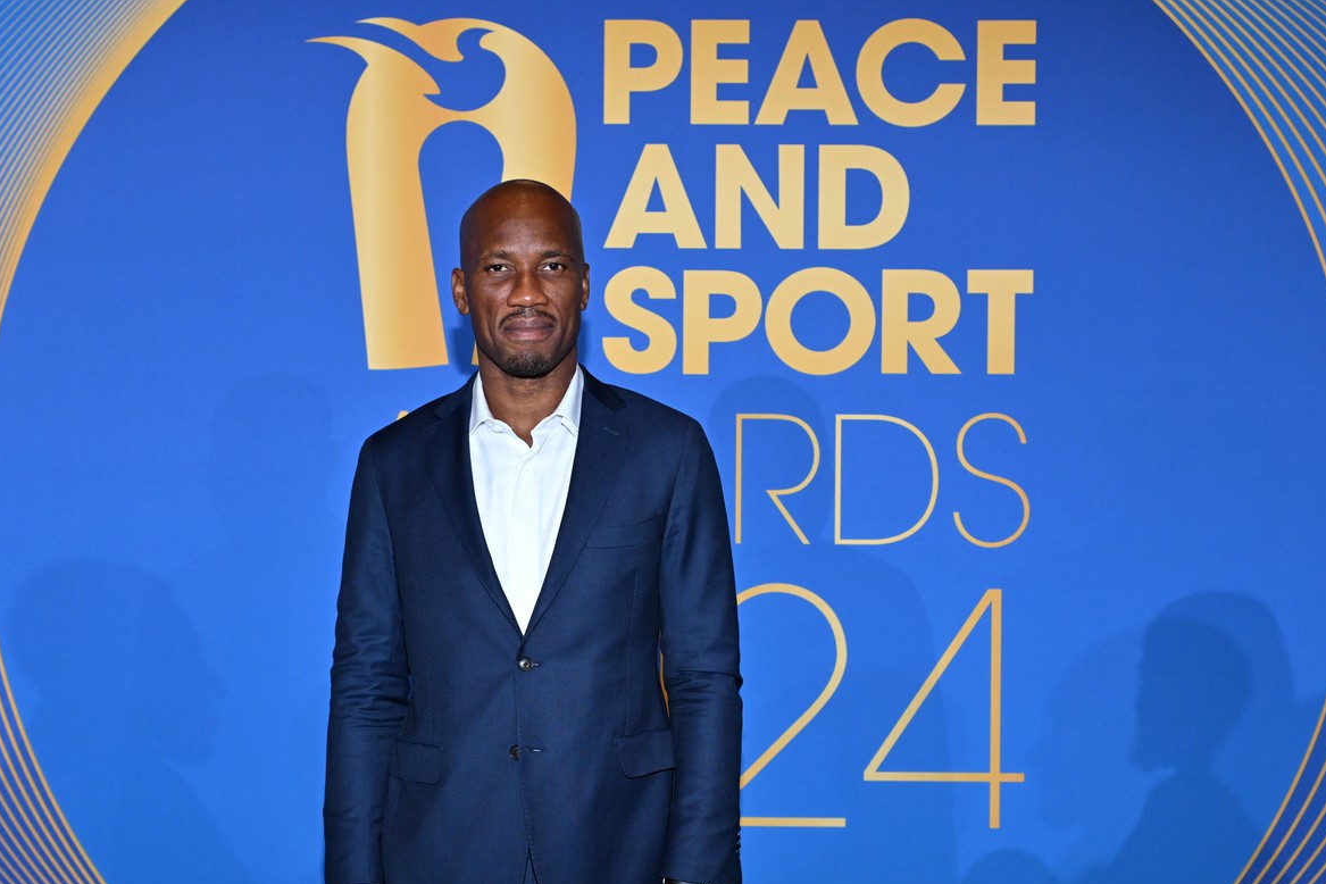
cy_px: 502
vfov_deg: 28.0
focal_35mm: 48
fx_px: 1768
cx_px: 629
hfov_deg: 41.1
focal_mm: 40
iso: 1000
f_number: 5.6
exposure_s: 1/250
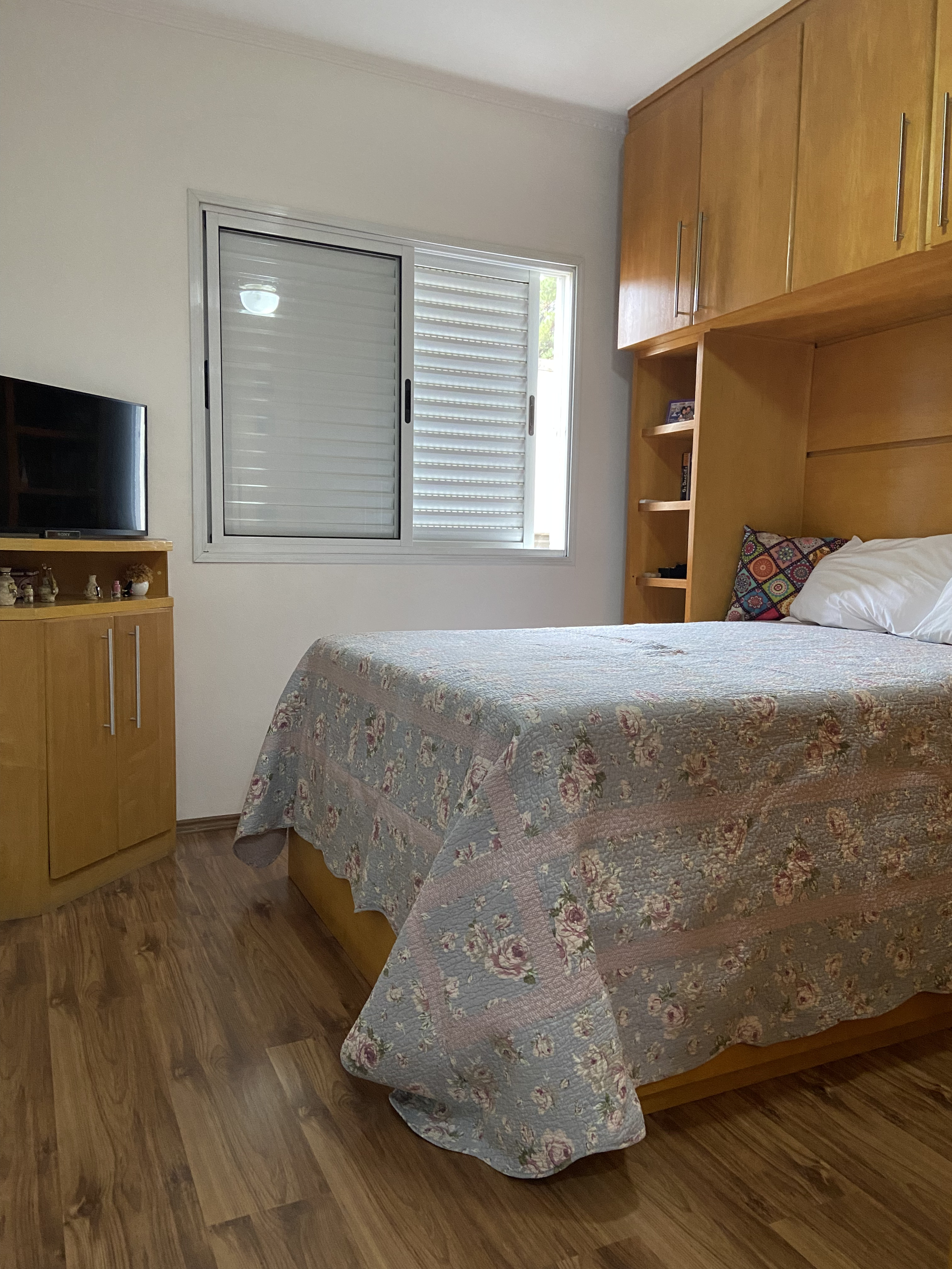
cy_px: 634
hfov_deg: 53.1
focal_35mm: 26
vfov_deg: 67.3
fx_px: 953
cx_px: 476
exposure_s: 1/60
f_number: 1.8
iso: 400
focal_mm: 4.25
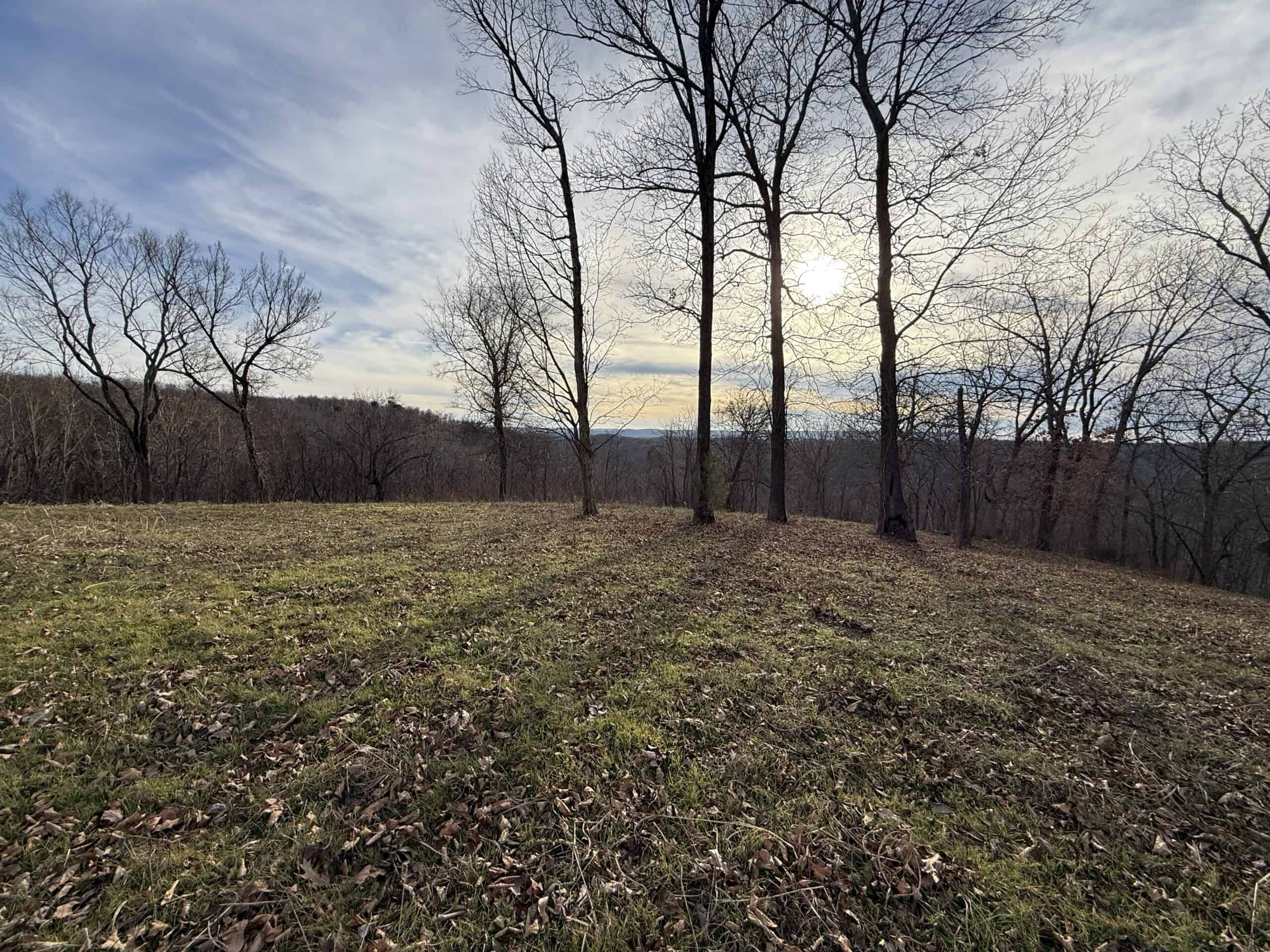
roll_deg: -1.6
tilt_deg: -4.6
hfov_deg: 102.1
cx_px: 635
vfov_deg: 85.7
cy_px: 476
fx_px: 514
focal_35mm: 14
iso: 50
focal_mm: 2.22
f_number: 2.2
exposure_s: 1/1795
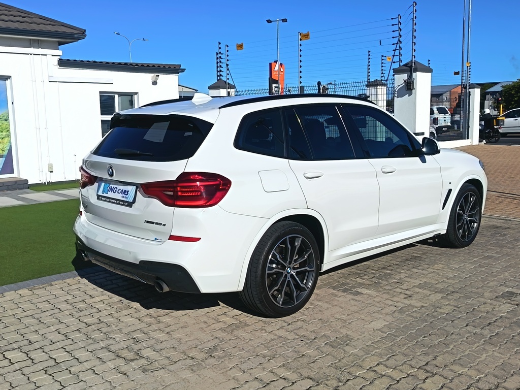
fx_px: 556
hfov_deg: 50.1
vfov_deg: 38.7
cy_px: 195
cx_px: 260
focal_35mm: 37
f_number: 1.75
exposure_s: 1/1570
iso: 100
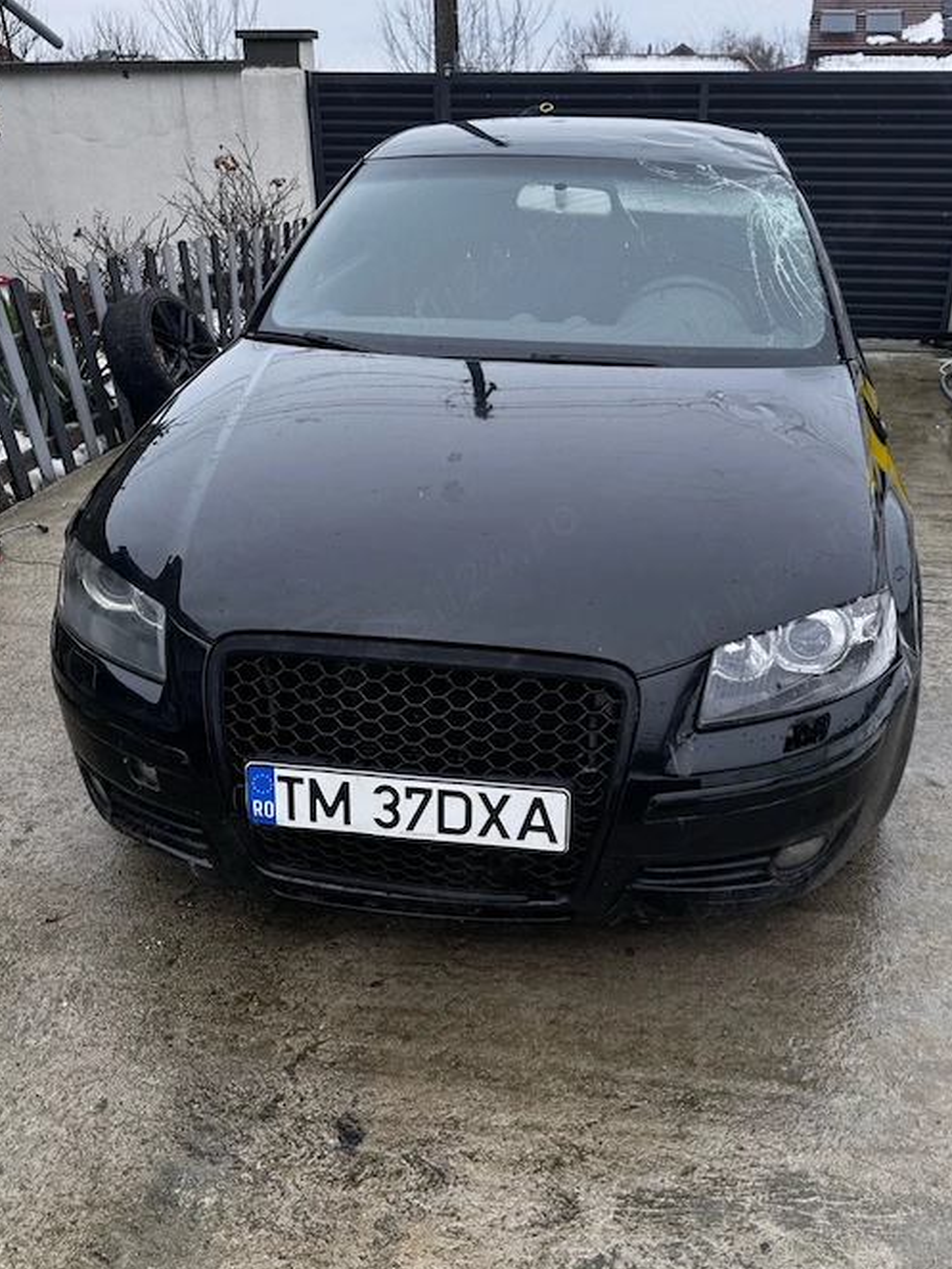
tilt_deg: -25.6
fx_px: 1063
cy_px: 640
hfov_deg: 48.2
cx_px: 533
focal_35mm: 29
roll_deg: -0.7
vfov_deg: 61.6
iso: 80
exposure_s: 1/1151
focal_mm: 6.76
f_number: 1.78
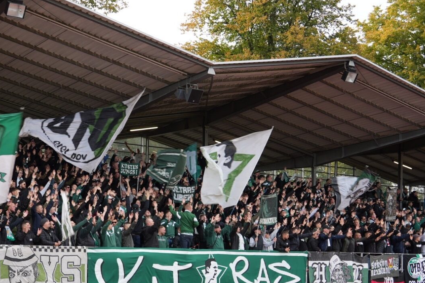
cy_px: 198
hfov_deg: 29.4
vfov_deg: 19.9
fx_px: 803
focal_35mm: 68
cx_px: 132
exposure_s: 1/80
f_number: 4.5
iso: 100
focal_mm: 30
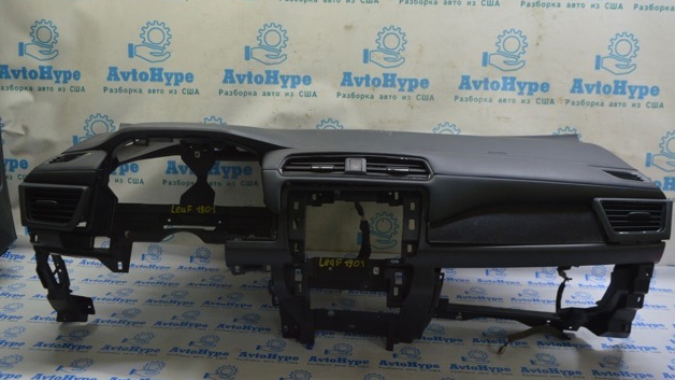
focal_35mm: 32
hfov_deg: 61.0
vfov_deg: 36.5
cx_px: 341
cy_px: 153
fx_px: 573
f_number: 5.6
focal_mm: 20
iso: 400
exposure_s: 1/25
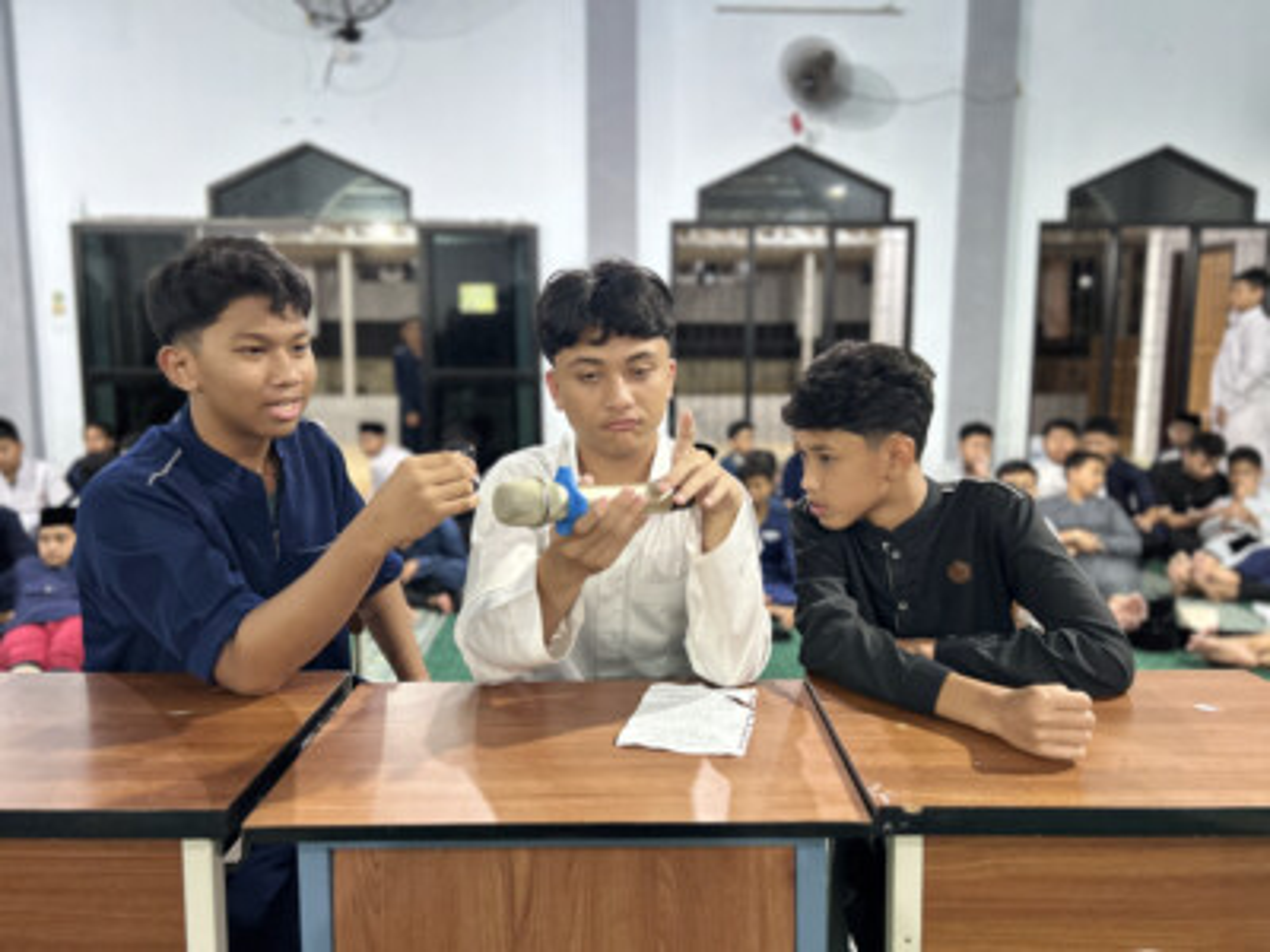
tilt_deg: -6.9
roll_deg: +1.4
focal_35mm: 26
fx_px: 954
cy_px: 476
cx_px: 635
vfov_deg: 53.1
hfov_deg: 67.3
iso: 400
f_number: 1.5
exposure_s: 1/33
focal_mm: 5.7
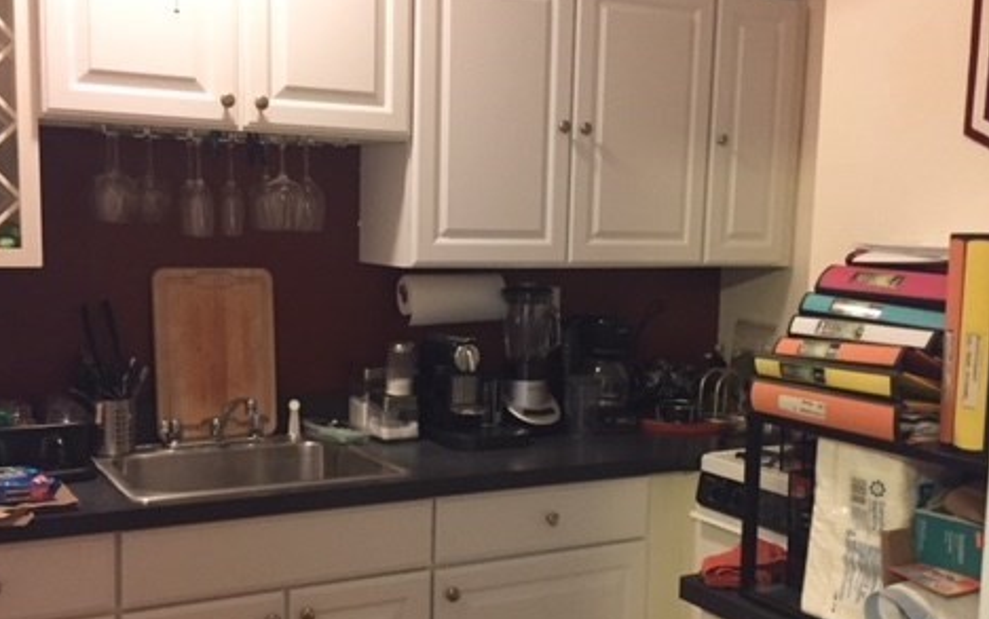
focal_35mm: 42
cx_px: 484
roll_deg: -1.8
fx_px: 1133
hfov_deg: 47.2
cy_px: 361
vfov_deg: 30.5
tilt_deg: -7.0
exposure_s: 1/17
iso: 250
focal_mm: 4.15
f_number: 2.2
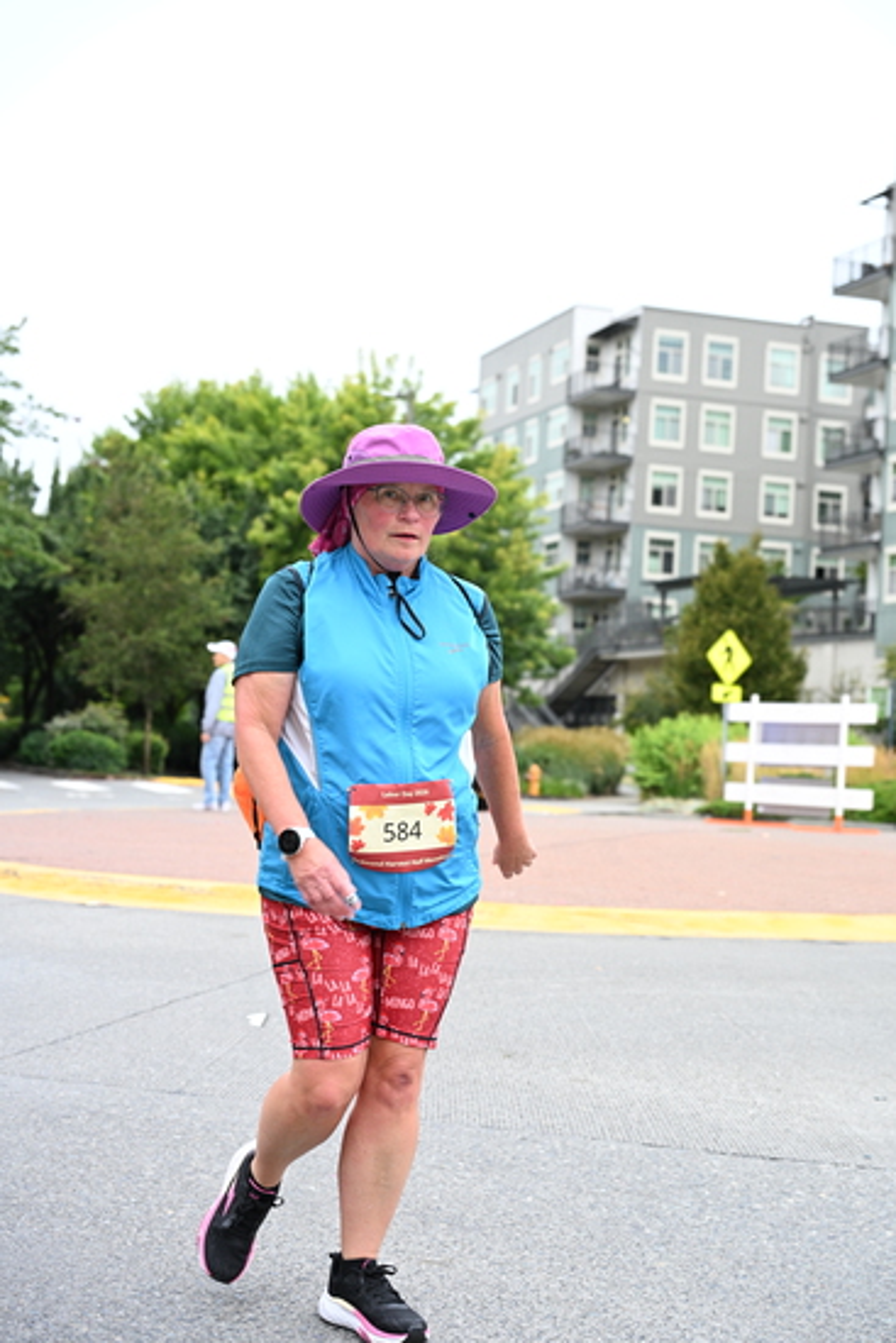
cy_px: 672
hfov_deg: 26.0
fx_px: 1940
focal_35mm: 52
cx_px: 448
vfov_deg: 38.2
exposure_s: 1/500
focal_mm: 52
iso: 1600
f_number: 4
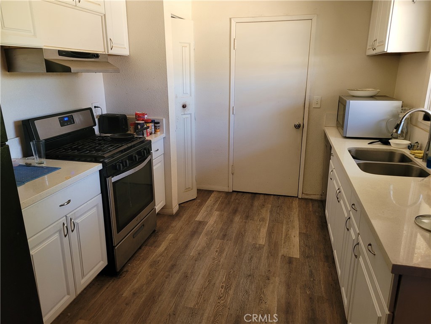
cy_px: 162
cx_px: 216
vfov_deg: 53.1
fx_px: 324
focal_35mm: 26
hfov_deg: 67.3
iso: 200
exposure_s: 1/40
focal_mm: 5.4
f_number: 1.8
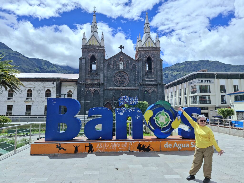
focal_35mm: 23
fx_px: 162
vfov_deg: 58.9
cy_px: 92
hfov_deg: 73.9
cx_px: 122
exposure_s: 1/3333
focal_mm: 5.54
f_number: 1.8
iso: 50
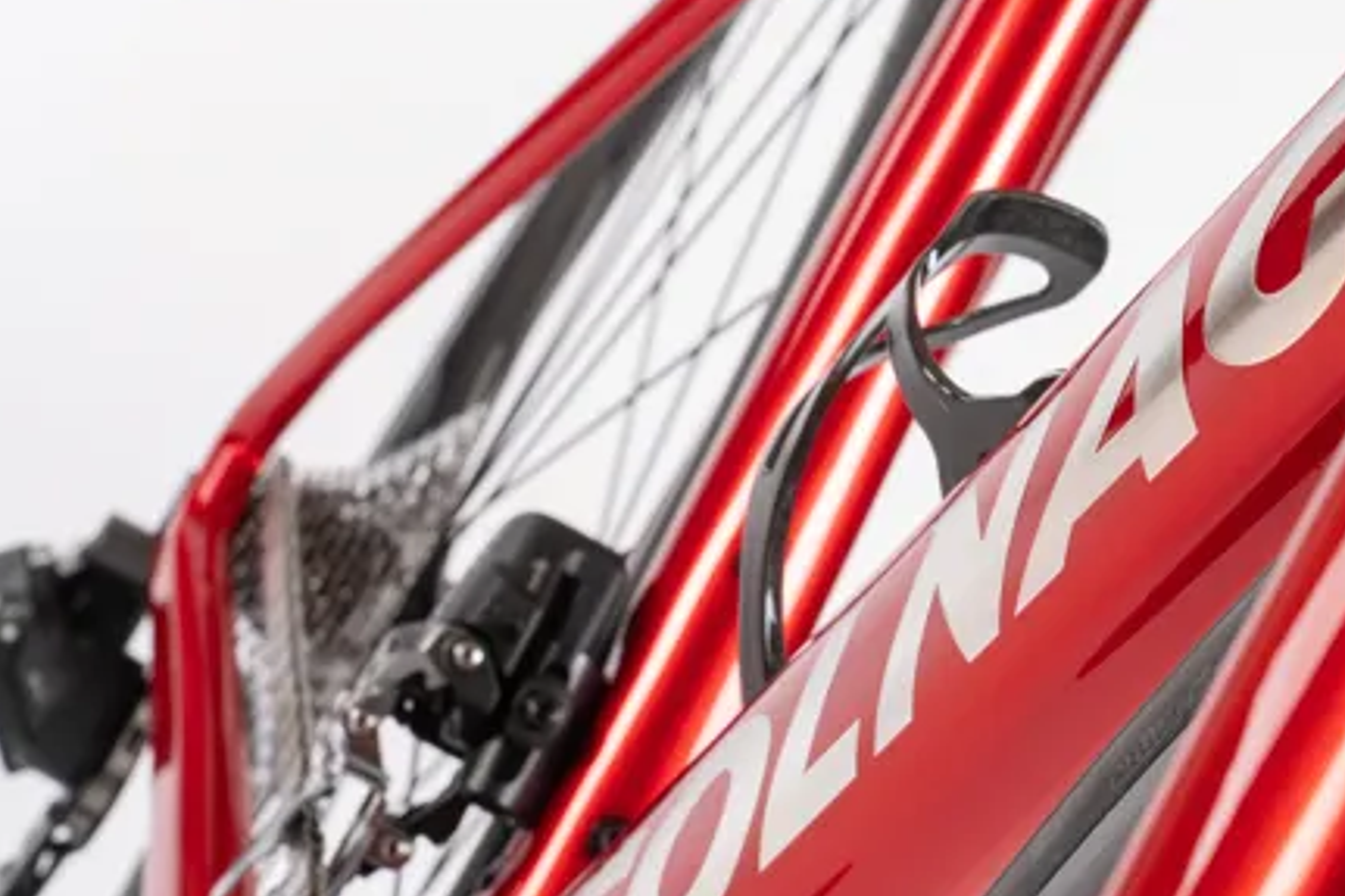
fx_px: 4855
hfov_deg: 15.6
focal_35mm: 130
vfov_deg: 10.5
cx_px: 1189
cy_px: 186
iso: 100
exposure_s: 1/160
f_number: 16
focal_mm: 70
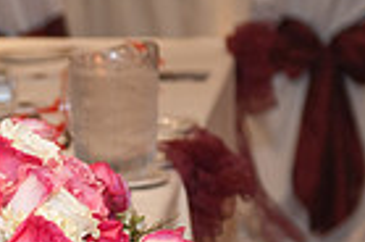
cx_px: -200
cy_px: 218
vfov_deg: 5.8
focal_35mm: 234
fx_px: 2367
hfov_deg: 8.6
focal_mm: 56
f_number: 2.8
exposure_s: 1/125
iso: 1600
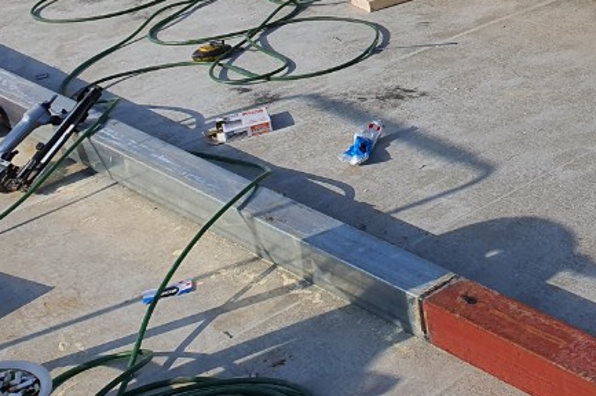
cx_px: 734
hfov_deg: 23.1
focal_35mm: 80
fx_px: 1323
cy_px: -81
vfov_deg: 16.3
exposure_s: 1/3333
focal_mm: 4.3
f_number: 2.4
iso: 50
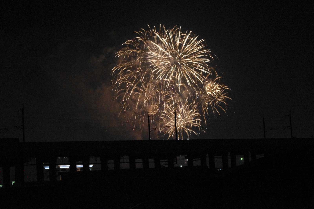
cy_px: 104
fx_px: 714
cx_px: 157
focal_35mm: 82
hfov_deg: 24.8
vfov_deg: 16.6
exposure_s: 1/30
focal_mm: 55
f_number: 5.6
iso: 6400
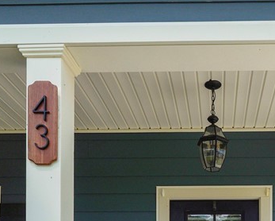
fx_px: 383
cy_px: 273
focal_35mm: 47
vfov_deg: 27.7
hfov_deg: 38.1
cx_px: 218
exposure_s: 1/1000
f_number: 9
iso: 320
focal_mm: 16
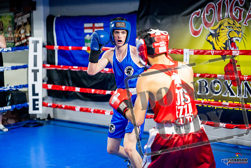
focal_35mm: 70
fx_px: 488
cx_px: 126
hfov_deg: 28.8
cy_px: 84
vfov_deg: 19.5
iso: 4000
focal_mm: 70
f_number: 2
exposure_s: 1/800
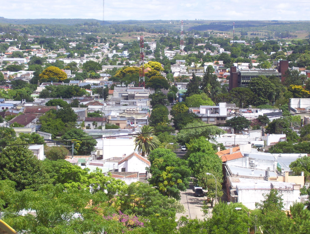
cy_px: 118
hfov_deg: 18.0
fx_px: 978
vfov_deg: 13.6
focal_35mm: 109
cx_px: 156
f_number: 4.6
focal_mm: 18
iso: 80
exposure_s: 1/500
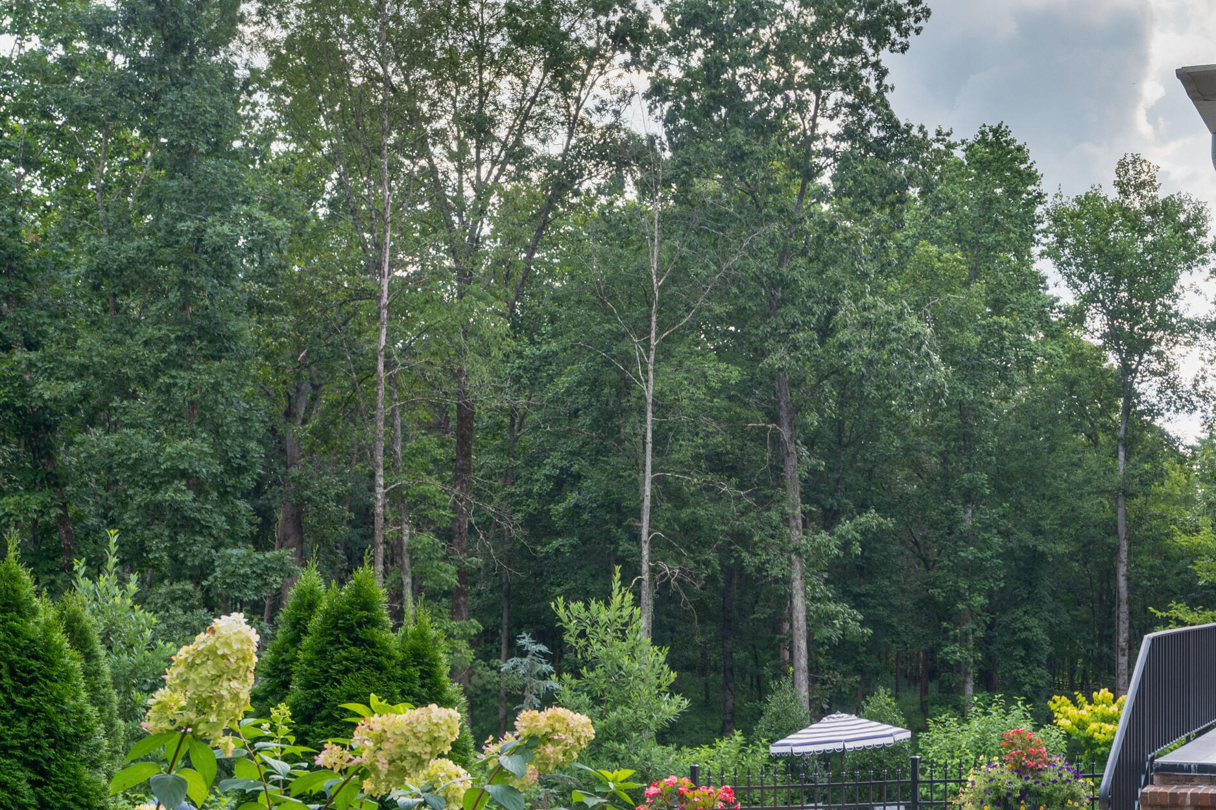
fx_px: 1621
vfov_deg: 27.7
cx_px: 950
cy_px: 603
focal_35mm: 48
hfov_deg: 39.7
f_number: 7.1
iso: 320
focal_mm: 30
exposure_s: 1/80
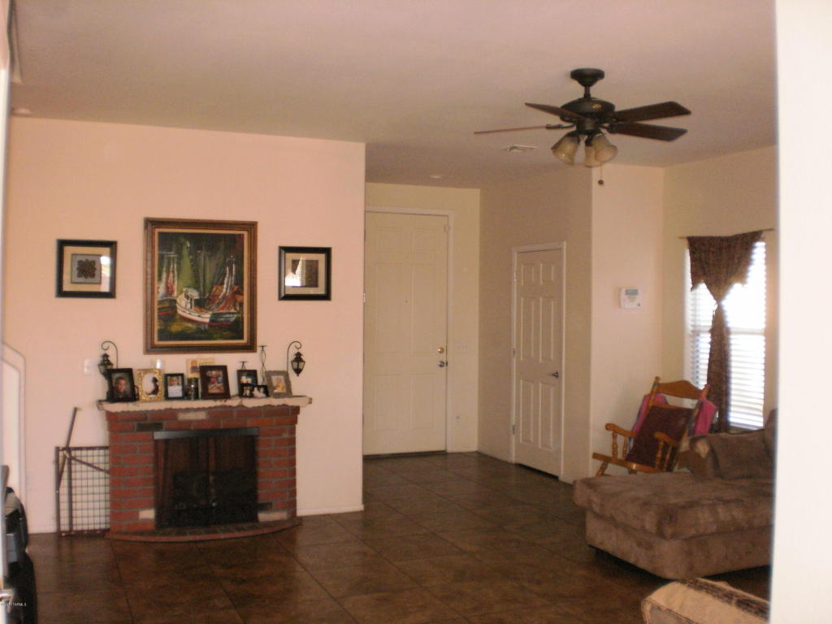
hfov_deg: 49.0
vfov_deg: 37.7
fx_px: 913
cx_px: 416
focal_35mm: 38
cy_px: 312
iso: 320
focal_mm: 6.3
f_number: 3.1
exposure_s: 1/30
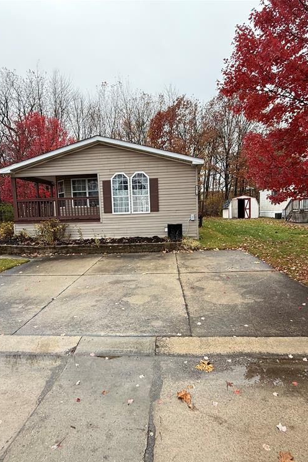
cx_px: 150
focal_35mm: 20
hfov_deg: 61.9
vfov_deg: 84.0
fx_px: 257
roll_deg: +0.1
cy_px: 237
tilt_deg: -3.5
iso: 50
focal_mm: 2.22
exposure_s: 1/153
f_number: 2.2
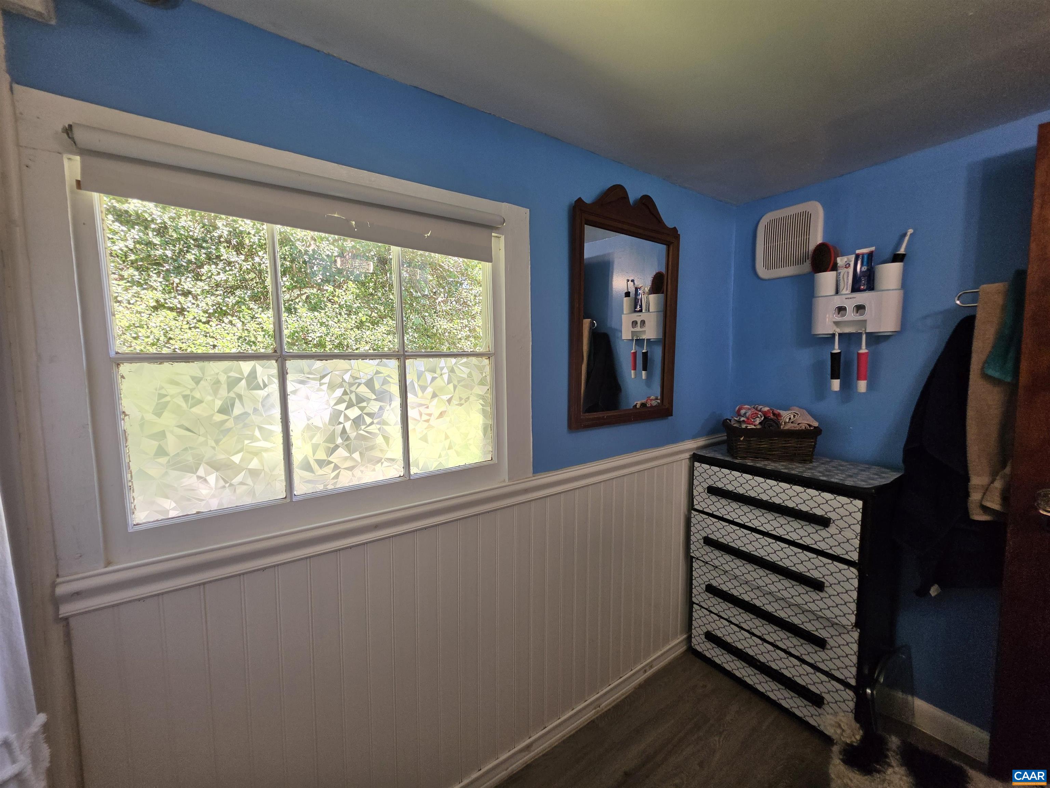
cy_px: 394
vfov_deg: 89.9
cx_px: 525
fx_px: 394
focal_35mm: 13
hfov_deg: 106.2
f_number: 1.9
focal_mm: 2.2
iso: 64
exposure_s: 1/120
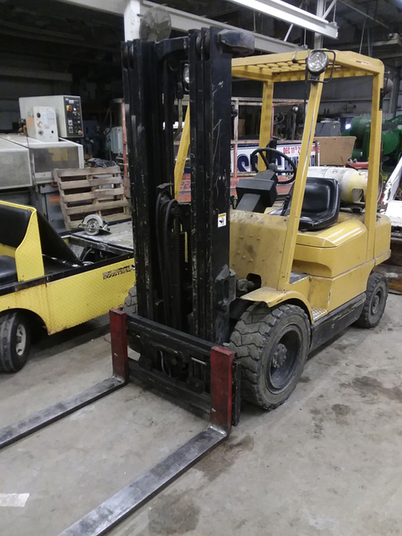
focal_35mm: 29
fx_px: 449
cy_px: 268
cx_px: 201
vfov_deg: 61.7
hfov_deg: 48.2
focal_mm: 2.47
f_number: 1.9
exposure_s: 1/30
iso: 160
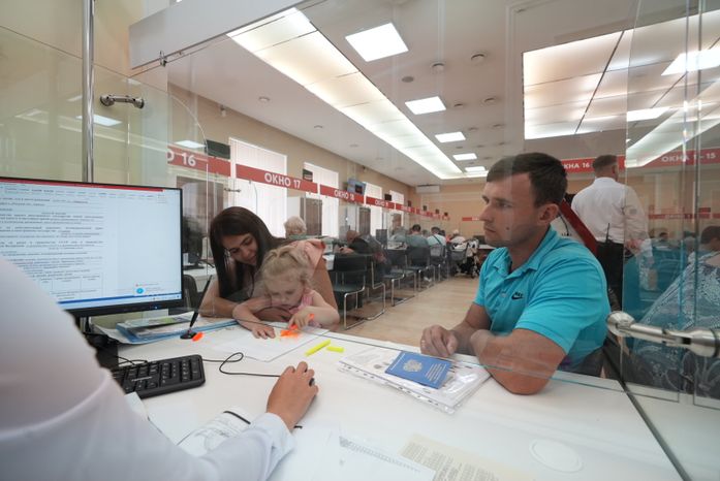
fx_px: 320
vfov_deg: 73.9
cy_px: 240
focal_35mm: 16
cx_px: 360
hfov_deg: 96.7
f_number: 5.6
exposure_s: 1/200
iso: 2000
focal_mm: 16
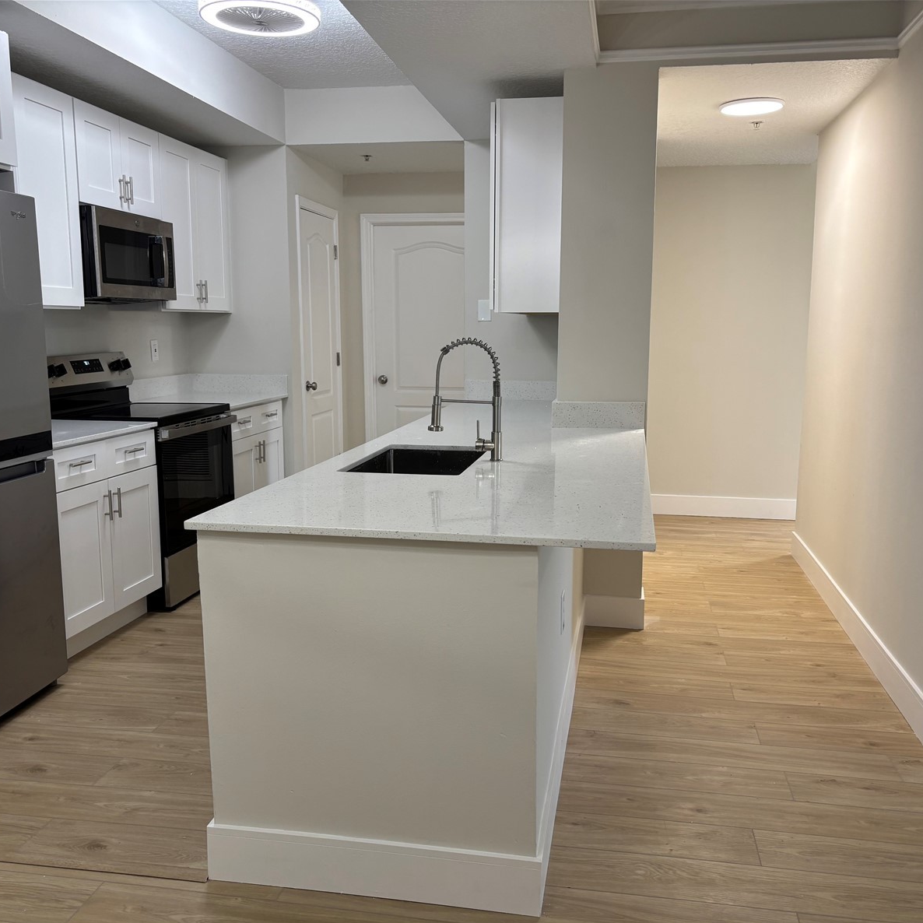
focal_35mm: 31
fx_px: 935
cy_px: 466
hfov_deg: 52.5
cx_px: 463
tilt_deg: -9.4
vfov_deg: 52.5
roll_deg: -0.4
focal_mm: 5.96
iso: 80
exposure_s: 1/60
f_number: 1.6
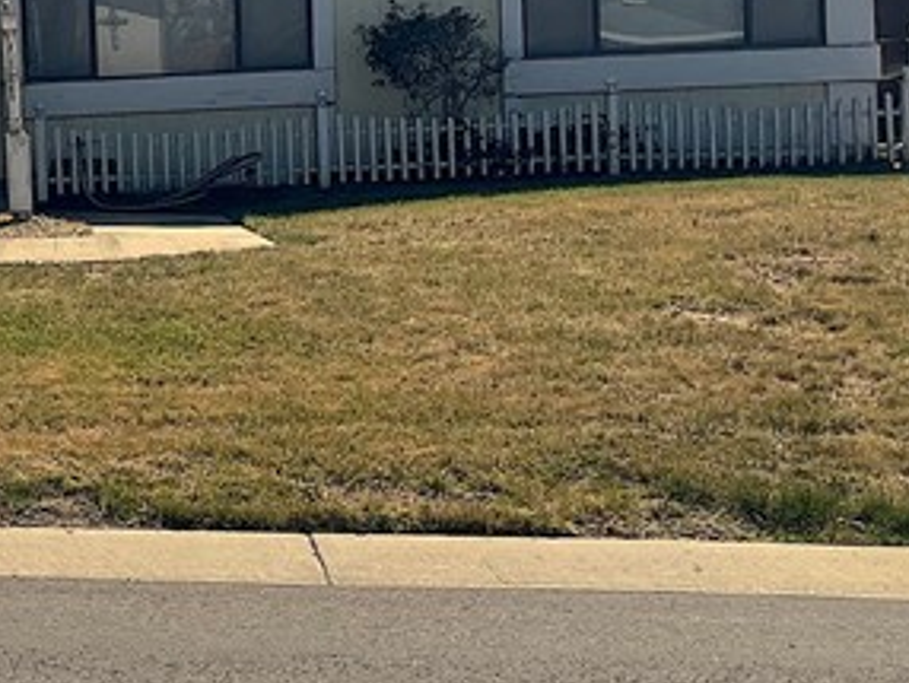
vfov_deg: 15.9
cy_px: 210
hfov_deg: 19.6
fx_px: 2444
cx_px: -242
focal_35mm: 93
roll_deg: +2.1
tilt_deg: -3.3
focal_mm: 4.2
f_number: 1.6
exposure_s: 1/6135
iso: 50
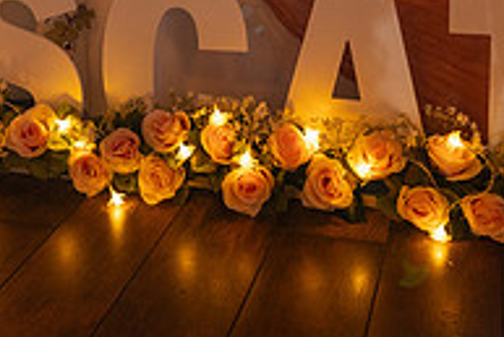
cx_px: 196
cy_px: -52
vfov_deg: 18.1
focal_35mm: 72
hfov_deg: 28.0
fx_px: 1009
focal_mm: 24
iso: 1250
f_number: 3.5
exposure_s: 1/100
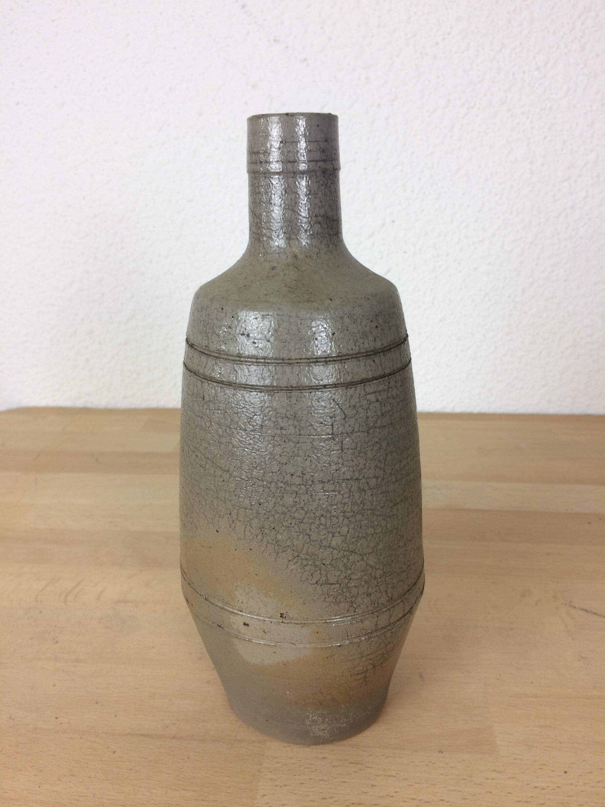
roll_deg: +2.5
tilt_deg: -20.2
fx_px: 676
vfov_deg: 61.7
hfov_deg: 48.2
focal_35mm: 29
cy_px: 404
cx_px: 302
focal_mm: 4.15
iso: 32
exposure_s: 1/50
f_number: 2.2
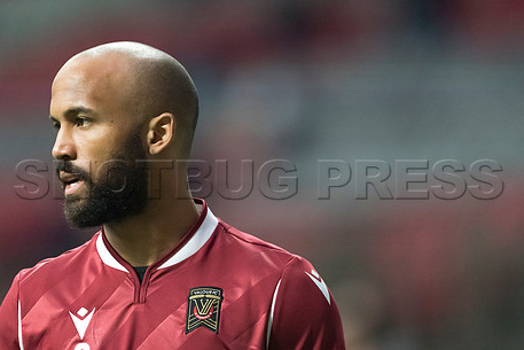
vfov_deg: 1.8
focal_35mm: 762
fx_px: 11094
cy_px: 168
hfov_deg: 2.7
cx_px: 235
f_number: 4
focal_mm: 600
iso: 12800
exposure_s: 1/2500
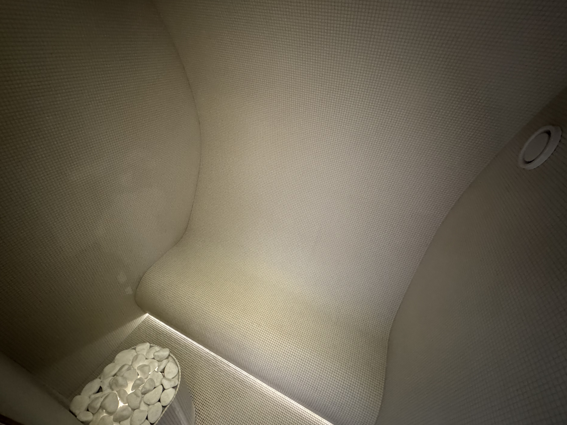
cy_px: 215
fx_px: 246
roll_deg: -7.2
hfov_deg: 98.1
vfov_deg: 81.7
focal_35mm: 15
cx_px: 273
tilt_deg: -38.5
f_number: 2.2
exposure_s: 1/33
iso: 1000
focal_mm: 2.22
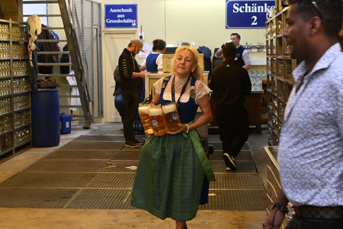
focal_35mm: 63
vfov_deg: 21.6
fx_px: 600
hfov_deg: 31.9
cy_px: 114
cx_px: 172
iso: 5000
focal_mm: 42
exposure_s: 1/160
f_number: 6.3
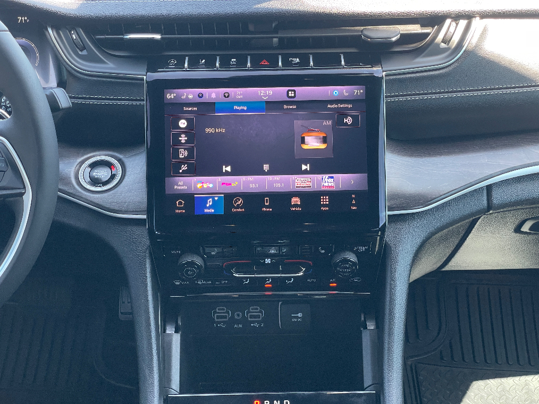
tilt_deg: -31.6
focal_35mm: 52
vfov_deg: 28.0
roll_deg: +0.5
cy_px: 202
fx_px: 810
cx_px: 270
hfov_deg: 36.8
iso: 160
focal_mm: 6
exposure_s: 1/99
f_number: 2
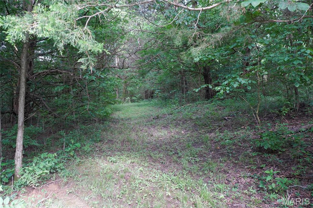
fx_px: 261
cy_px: 104
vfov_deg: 43.6
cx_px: 156
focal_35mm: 30
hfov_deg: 61.9
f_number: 4
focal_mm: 20
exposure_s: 1/160
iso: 640
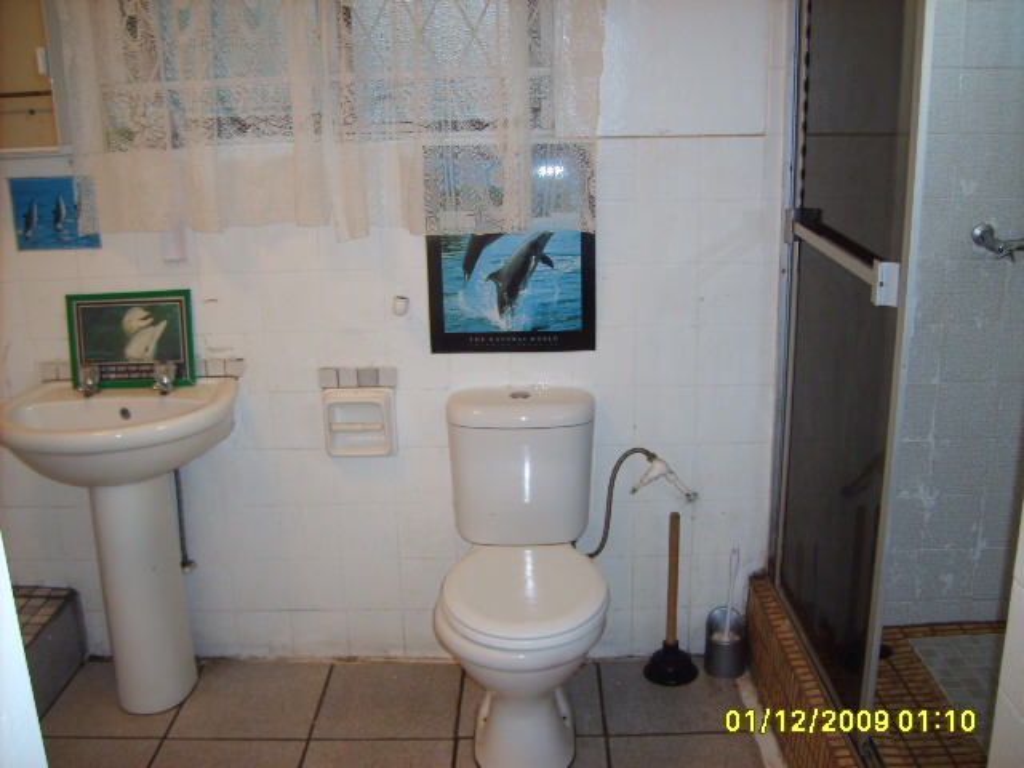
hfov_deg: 52.6
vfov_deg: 40.7
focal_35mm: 35
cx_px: 512
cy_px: 384
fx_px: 1035
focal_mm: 5.8
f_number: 2.8
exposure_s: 1/45
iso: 100
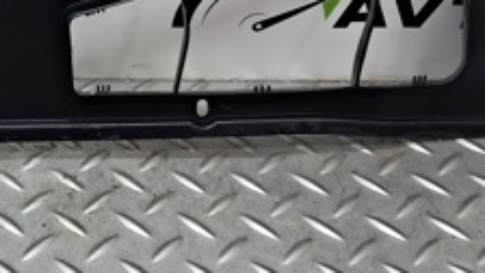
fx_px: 1080
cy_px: 40
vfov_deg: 14.3
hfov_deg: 24.3
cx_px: 11
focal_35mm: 84
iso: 125
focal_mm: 4
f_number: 1.8
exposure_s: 1/60
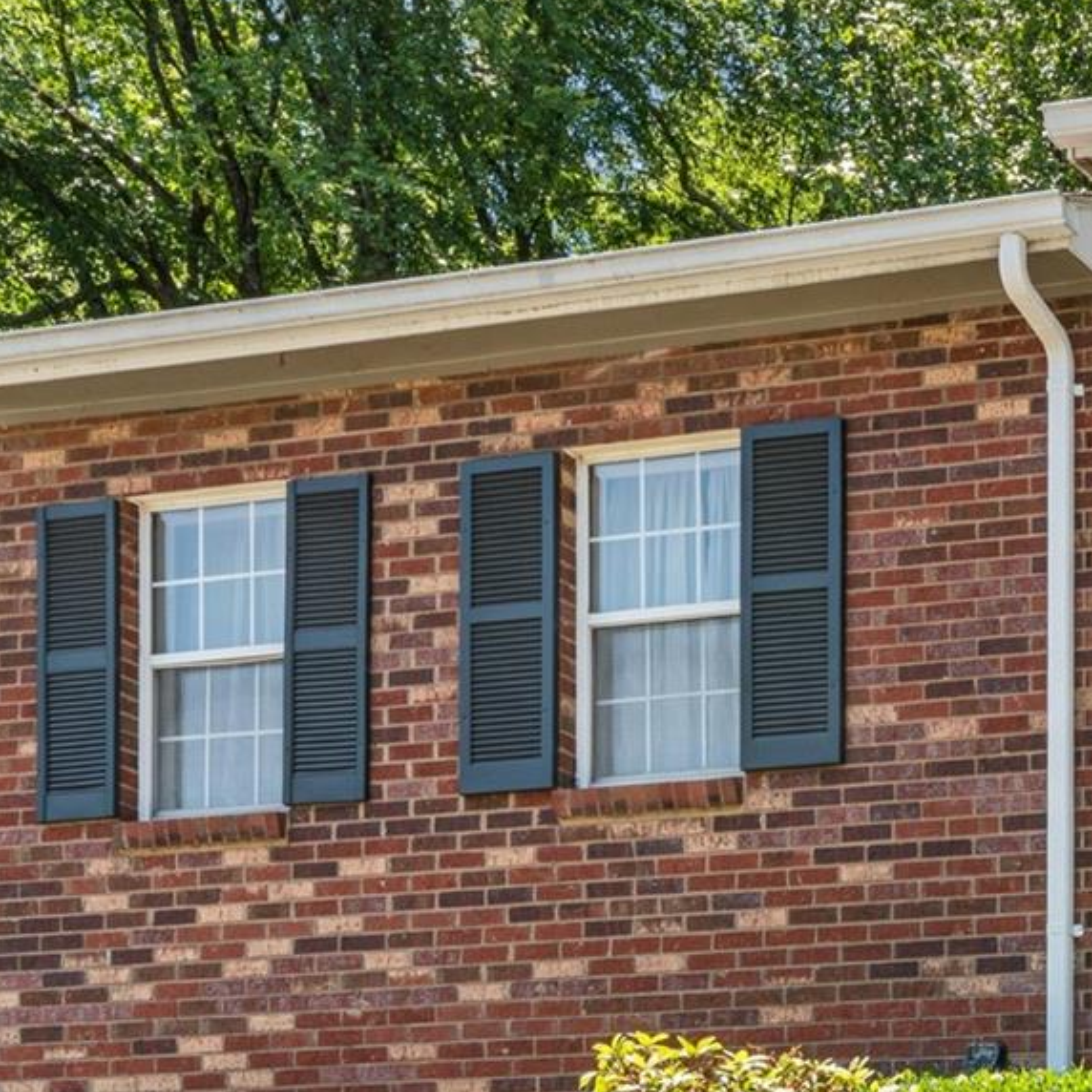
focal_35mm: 73
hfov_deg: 19.1
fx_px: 2605
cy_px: 761
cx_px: 1856
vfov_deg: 23.5
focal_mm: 24
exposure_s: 1/8
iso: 100
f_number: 22
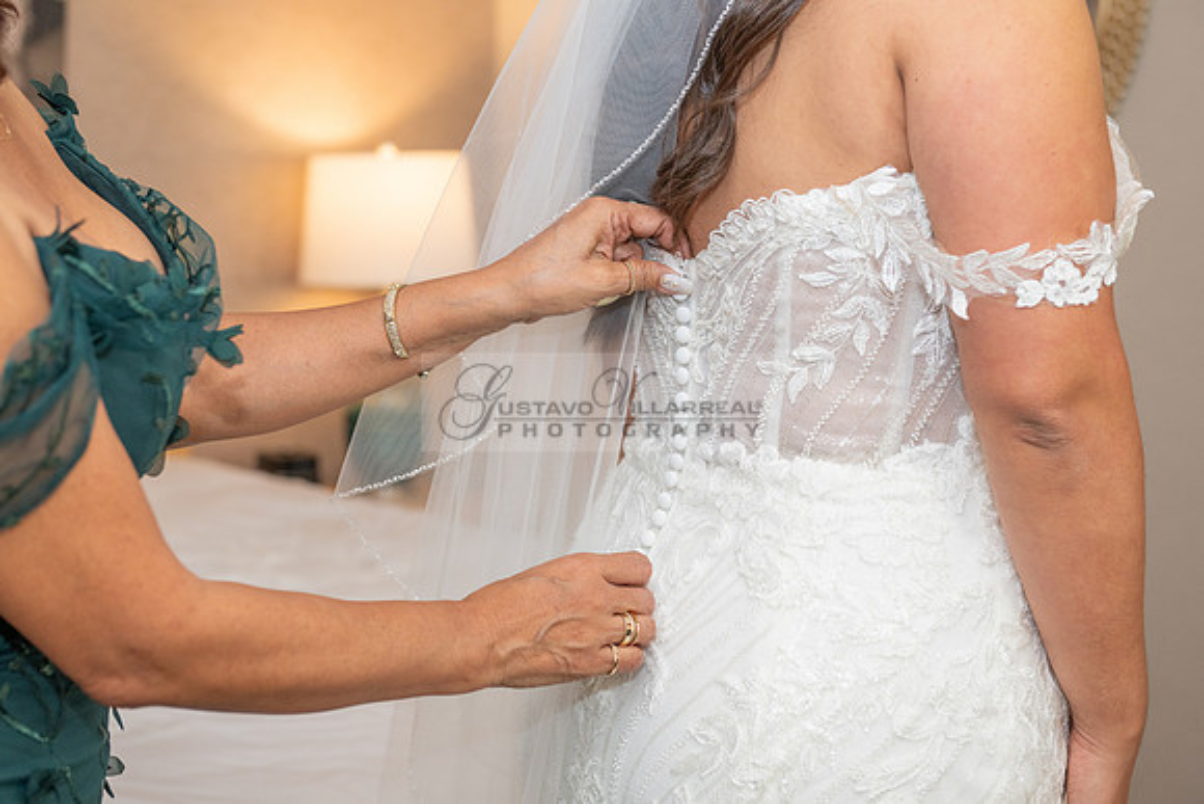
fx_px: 2074
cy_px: 402
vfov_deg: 21.9
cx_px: 602
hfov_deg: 32.4
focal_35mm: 62
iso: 800
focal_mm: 62
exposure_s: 1/160
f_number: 4.5
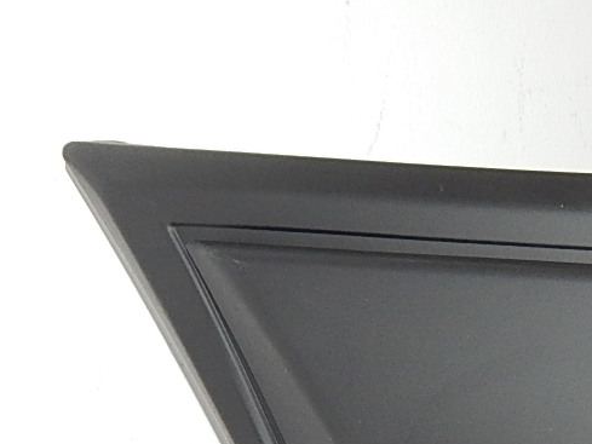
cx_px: 709
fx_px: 1232
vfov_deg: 17.7
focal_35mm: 72
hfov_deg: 24.5
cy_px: 723
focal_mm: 4
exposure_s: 1/30
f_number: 6
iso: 200
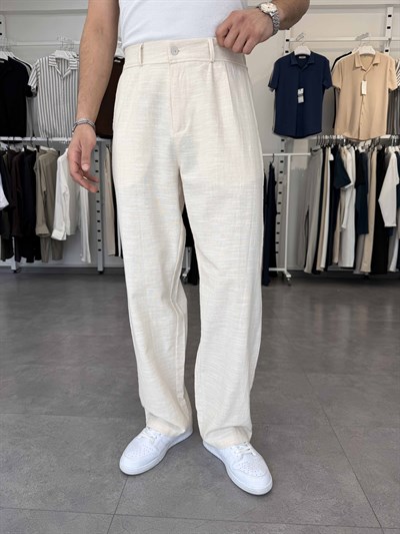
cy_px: 267
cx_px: 200
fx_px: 370
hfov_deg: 56.8
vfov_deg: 71.6
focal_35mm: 24
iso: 80
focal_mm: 6.76
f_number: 1.78
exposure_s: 1/643
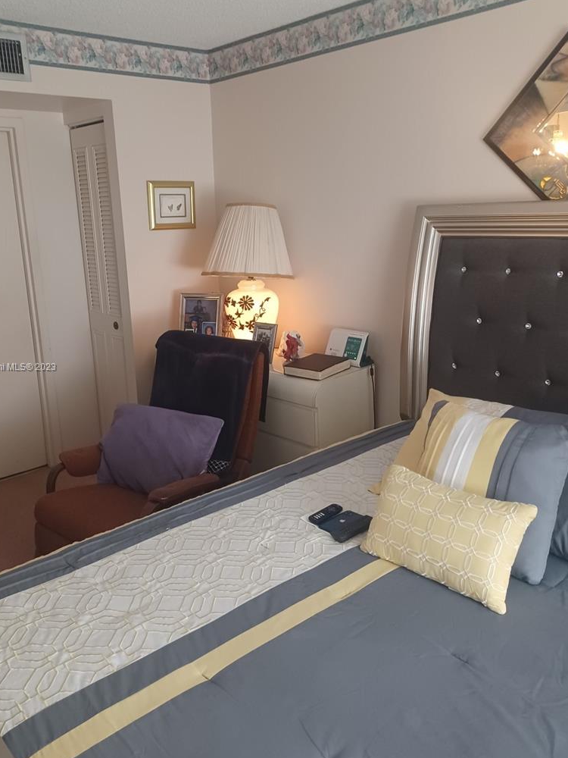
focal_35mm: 30
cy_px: 368
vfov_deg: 60.0
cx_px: 258
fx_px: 656
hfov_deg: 46.7
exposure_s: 1/24
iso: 640
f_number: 1.8
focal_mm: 4.6
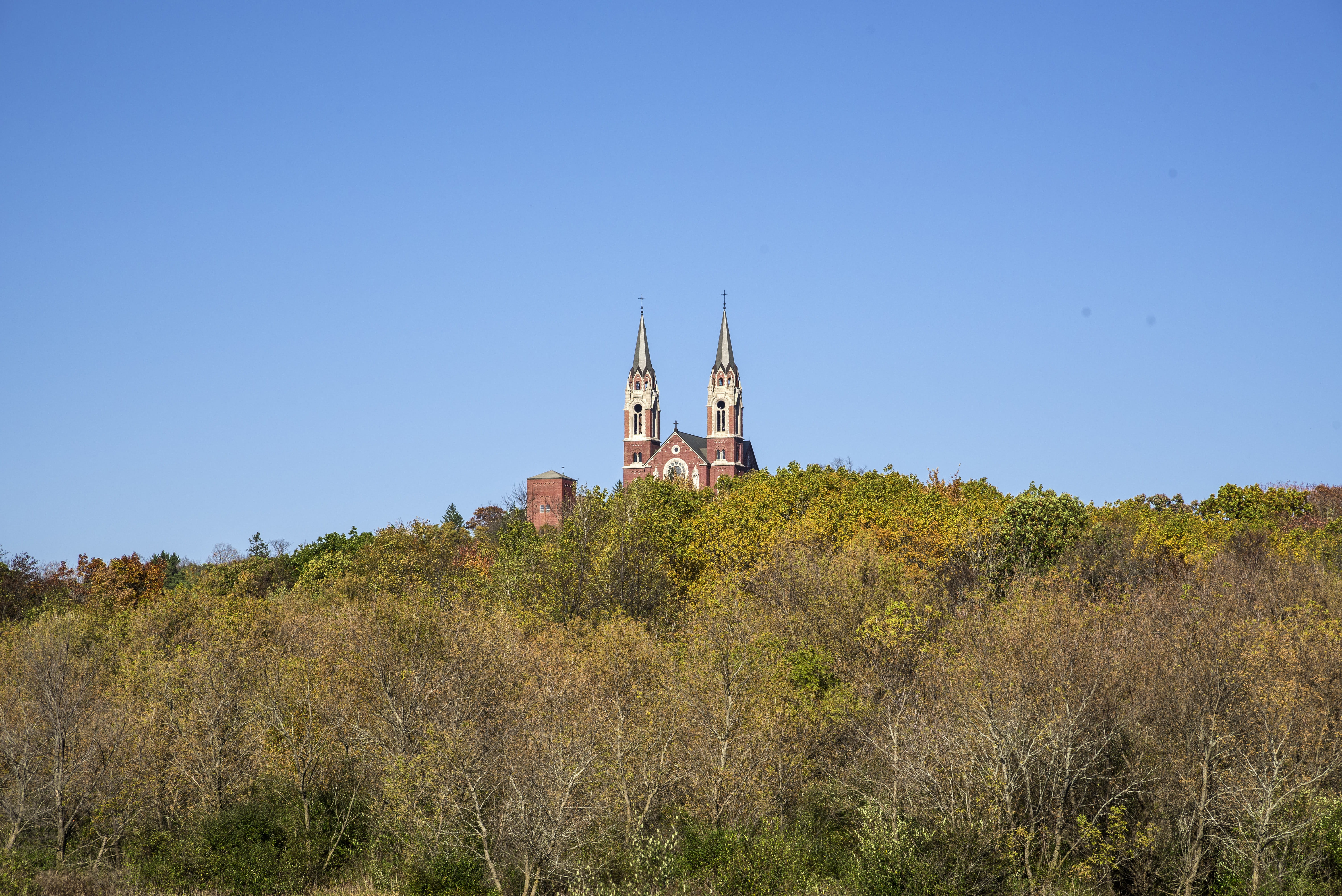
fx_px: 4475
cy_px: 448
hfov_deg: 17.1
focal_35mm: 120
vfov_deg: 11.4
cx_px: 671
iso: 250
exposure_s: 1/500
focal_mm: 120
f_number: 11
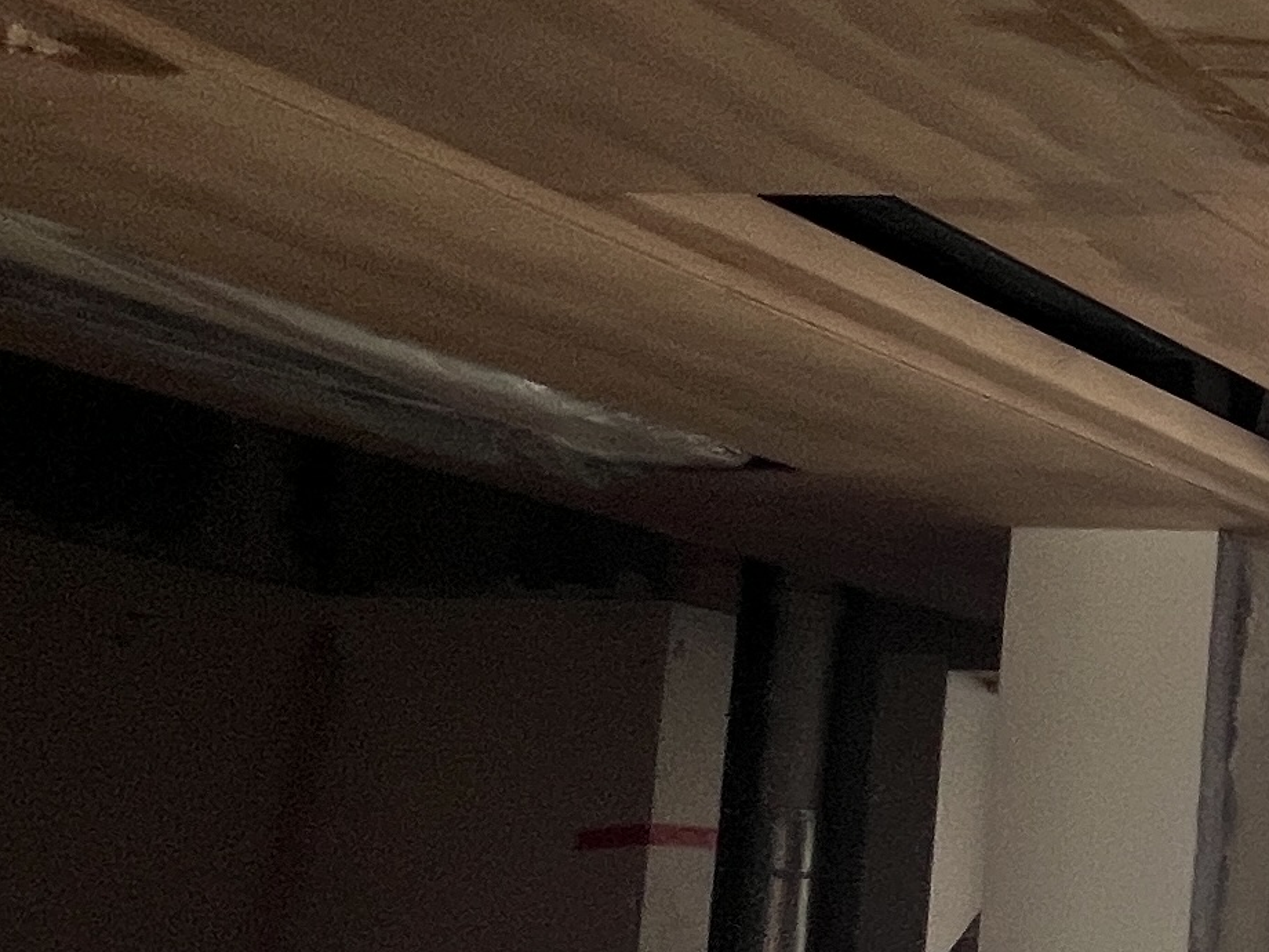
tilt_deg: +4.6
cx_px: 2574
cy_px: 886
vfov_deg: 24.8
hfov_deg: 18.9
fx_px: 2090
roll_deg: -0.6
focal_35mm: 57
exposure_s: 1/129
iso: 32
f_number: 1.8
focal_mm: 1.57
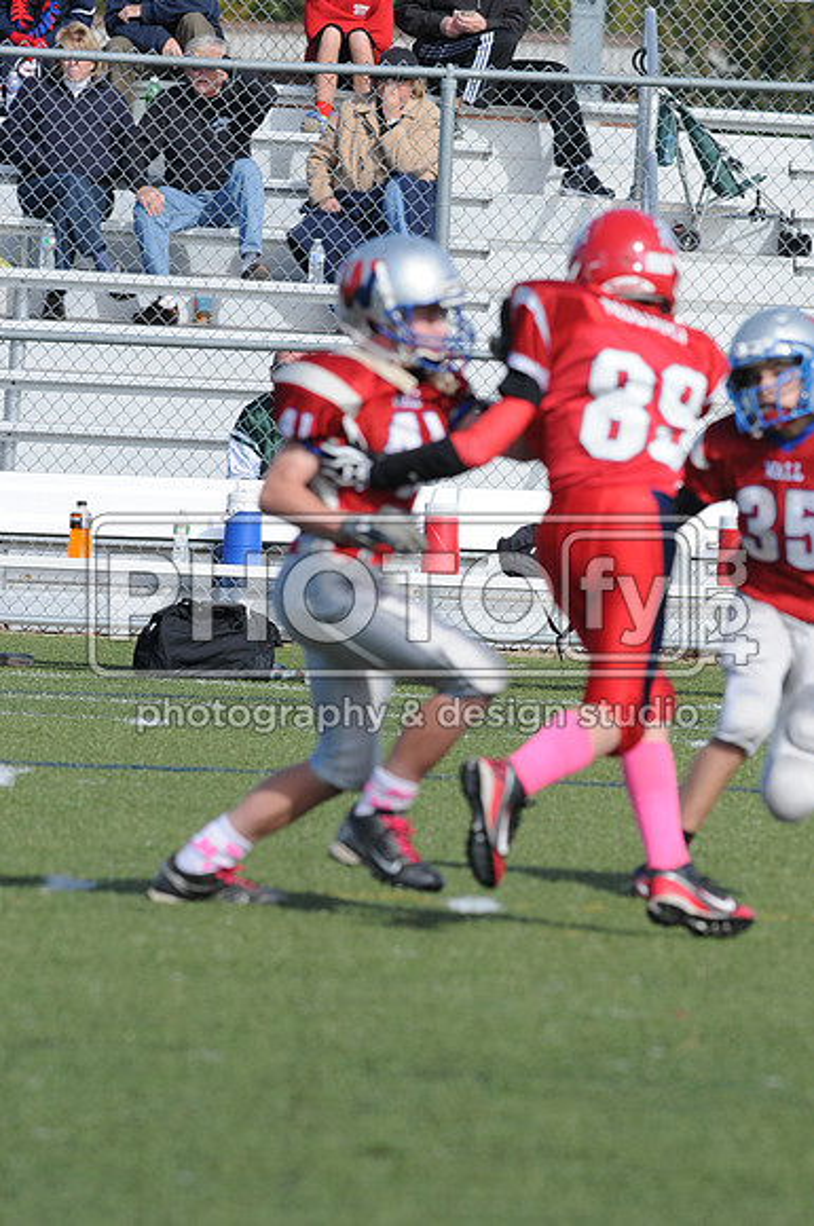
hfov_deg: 3.0
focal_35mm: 450
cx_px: 407
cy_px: 613
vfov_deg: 4.6
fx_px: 15307
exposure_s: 1/500
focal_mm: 300
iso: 200
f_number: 7.1
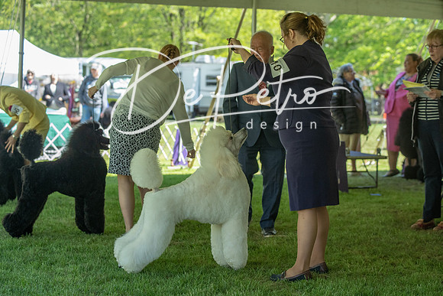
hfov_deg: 23.9
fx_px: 1046
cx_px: 222
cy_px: 148
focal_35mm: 85
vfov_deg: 16.1
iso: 2000
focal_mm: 85
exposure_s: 1/1000
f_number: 5
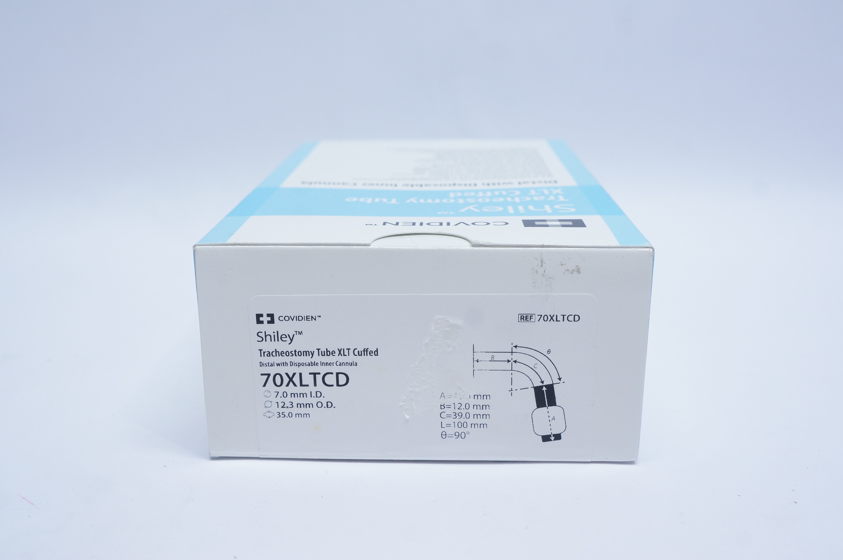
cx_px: 422
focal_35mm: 38
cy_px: 280
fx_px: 877
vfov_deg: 35.4
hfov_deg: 51.3
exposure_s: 1/50
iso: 800
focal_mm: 25
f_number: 7.1
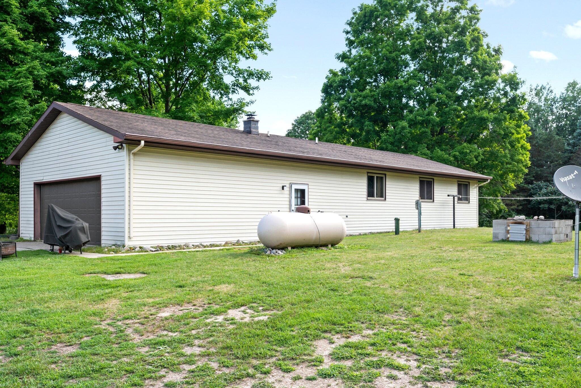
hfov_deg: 58.9
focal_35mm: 32
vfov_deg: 41.2
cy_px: 194
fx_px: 515
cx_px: 290
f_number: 8
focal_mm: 31.9
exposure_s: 1/160
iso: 400
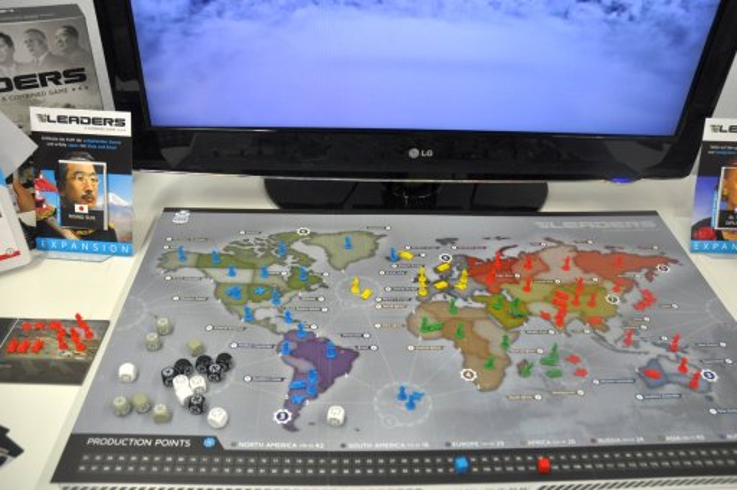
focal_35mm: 33
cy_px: 245
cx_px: 368
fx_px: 675
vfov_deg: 39.9
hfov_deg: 57.3
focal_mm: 22
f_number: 3.5
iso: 800
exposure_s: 1/50
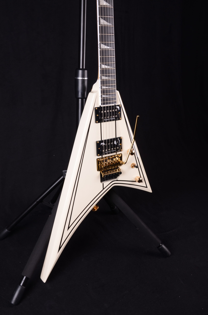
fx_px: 339
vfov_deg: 49.6
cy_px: 158
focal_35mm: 39
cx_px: 104
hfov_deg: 34.1
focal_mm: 26
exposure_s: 1/200
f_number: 14
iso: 200
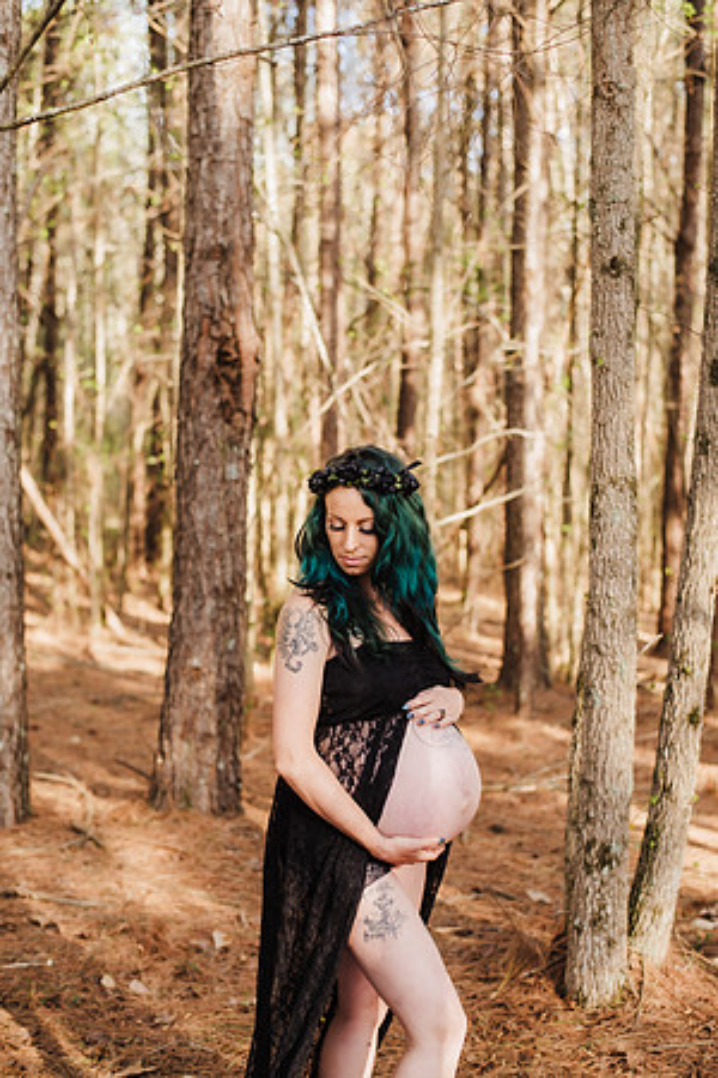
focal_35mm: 50
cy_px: 539
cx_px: 359
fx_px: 1496
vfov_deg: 39.6
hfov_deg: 27.0
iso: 100
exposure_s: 1/100
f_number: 2.8
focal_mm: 50
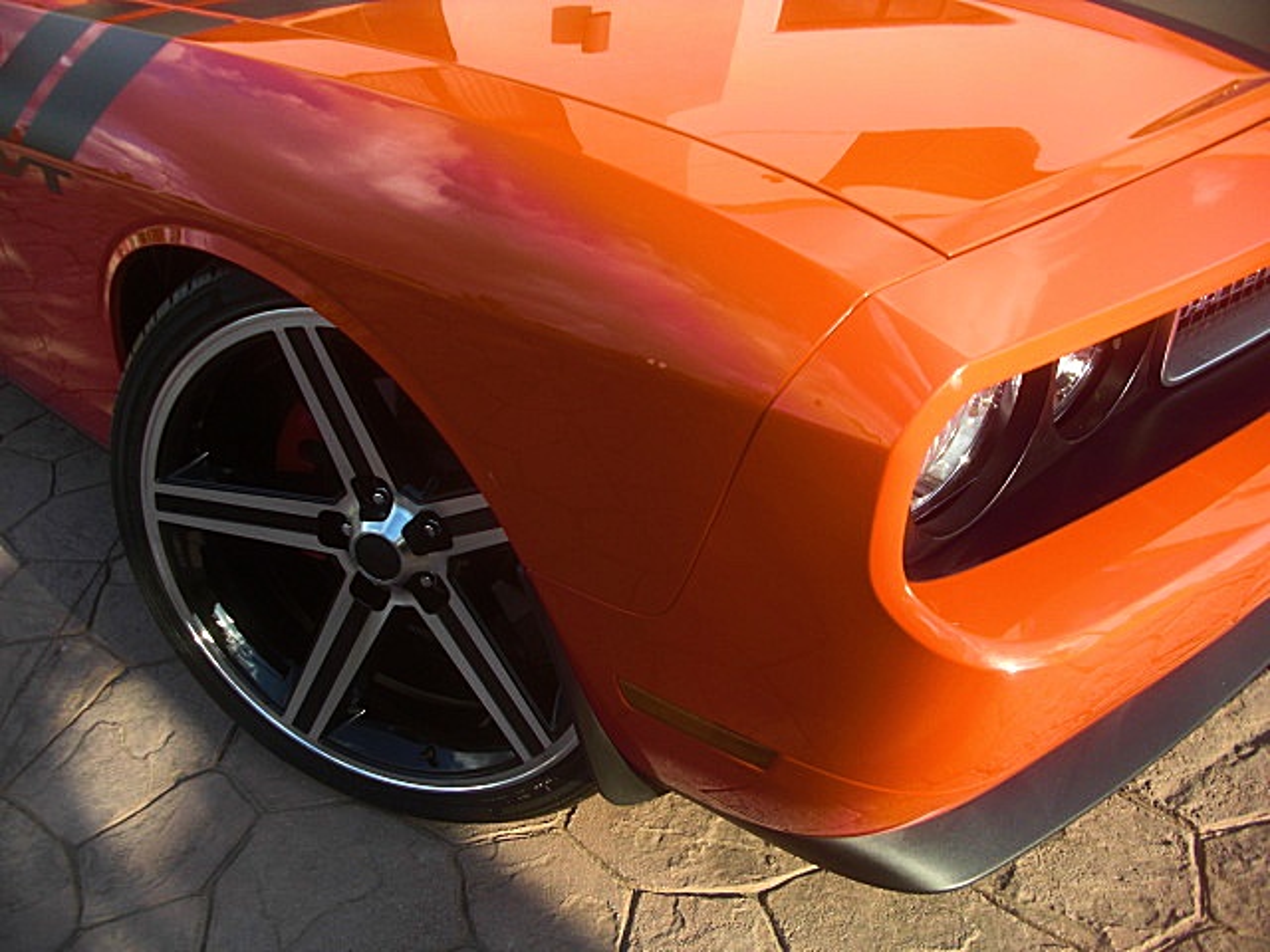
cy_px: 476
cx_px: 635
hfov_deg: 51.4
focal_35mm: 36
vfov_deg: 39.7
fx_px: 1321
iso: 50
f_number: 2.8
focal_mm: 6.3
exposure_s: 1/320
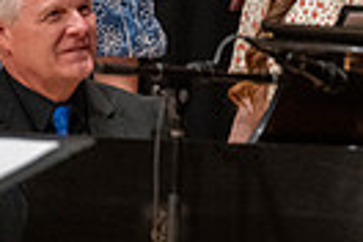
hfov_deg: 2.3
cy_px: -252
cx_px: 679
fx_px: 8832
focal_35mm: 876
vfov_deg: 1.6
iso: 2500
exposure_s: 1/500
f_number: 2.8
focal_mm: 200
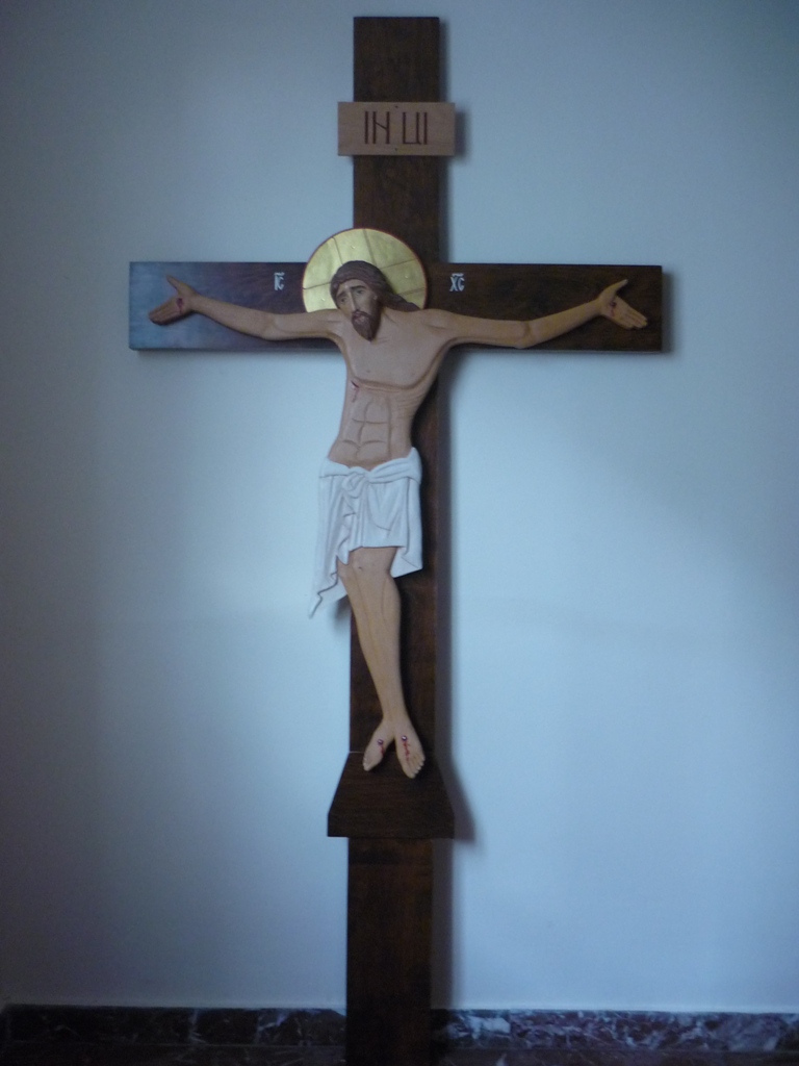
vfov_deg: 55.4
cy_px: 533
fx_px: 1016
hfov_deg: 42.9
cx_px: 400
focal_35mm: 33
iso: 320
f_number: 2.8
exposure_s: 1/30
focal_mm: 5.5
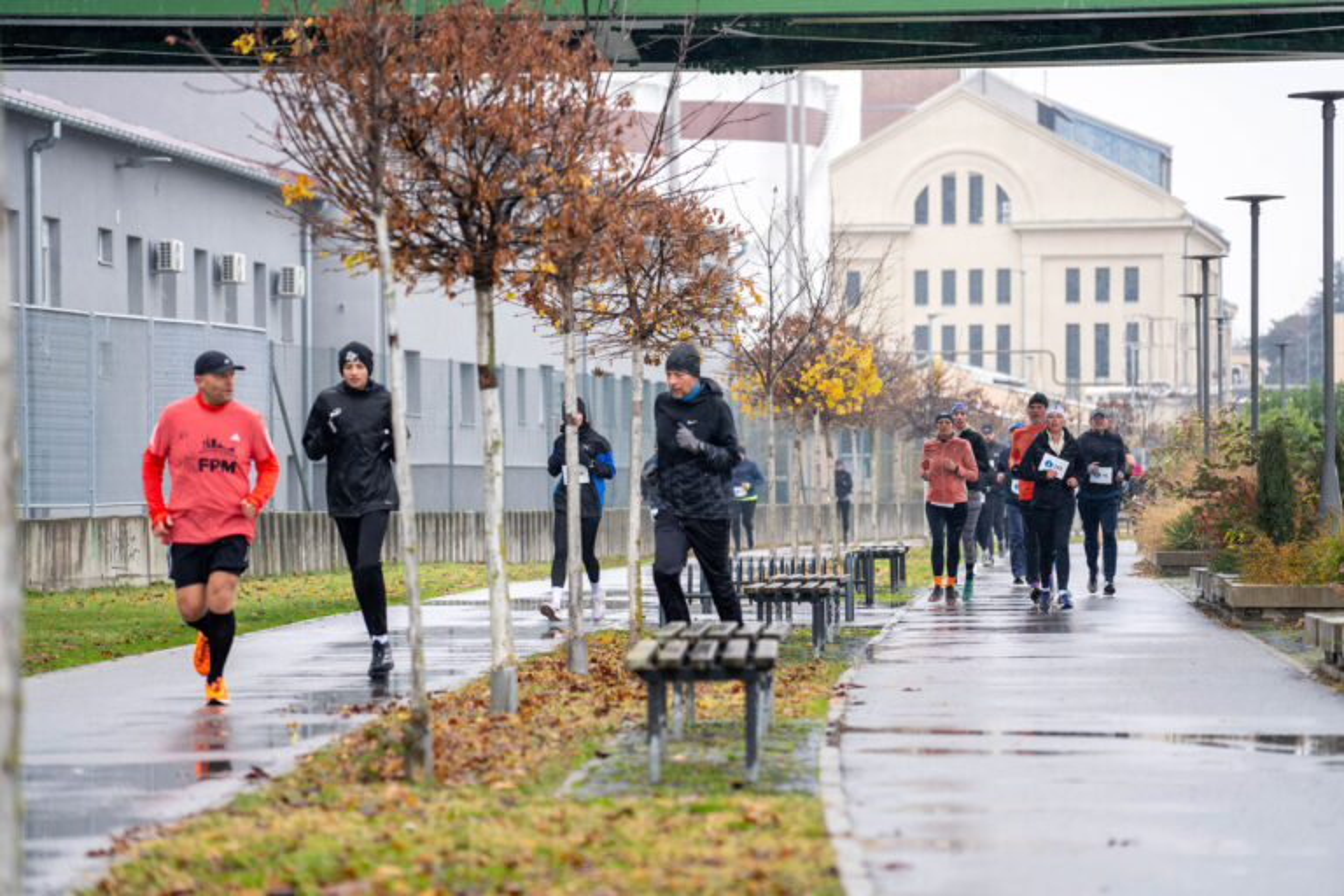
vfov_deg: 8.6
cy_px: 448
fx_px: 5936
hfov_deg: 12.9
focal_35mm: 159
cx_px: 672
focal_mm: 159
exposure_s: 1/500
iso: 640
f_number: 4
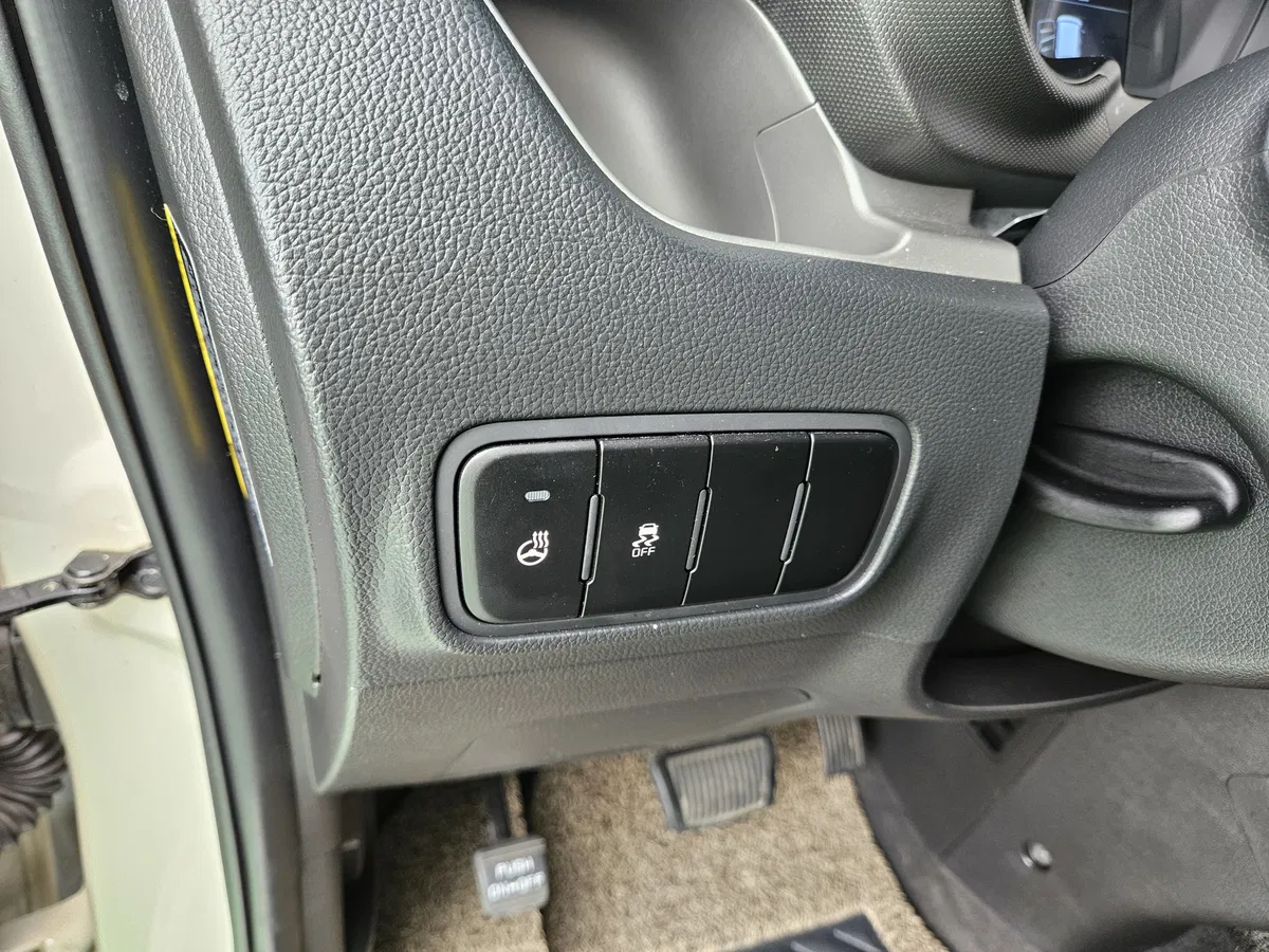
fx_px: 843
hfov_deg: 73.9
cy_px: 476
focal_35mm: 23
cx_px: 634
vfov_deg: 58.9
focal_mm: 5.4
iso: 400
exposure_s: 1/170
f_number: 1.8
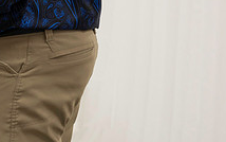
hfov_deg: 8.8
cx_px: -73
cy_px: 33
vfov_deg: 5.6
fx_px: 1448
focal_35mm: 235
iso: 640
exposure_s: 1/125
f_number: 3.5
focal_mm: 85
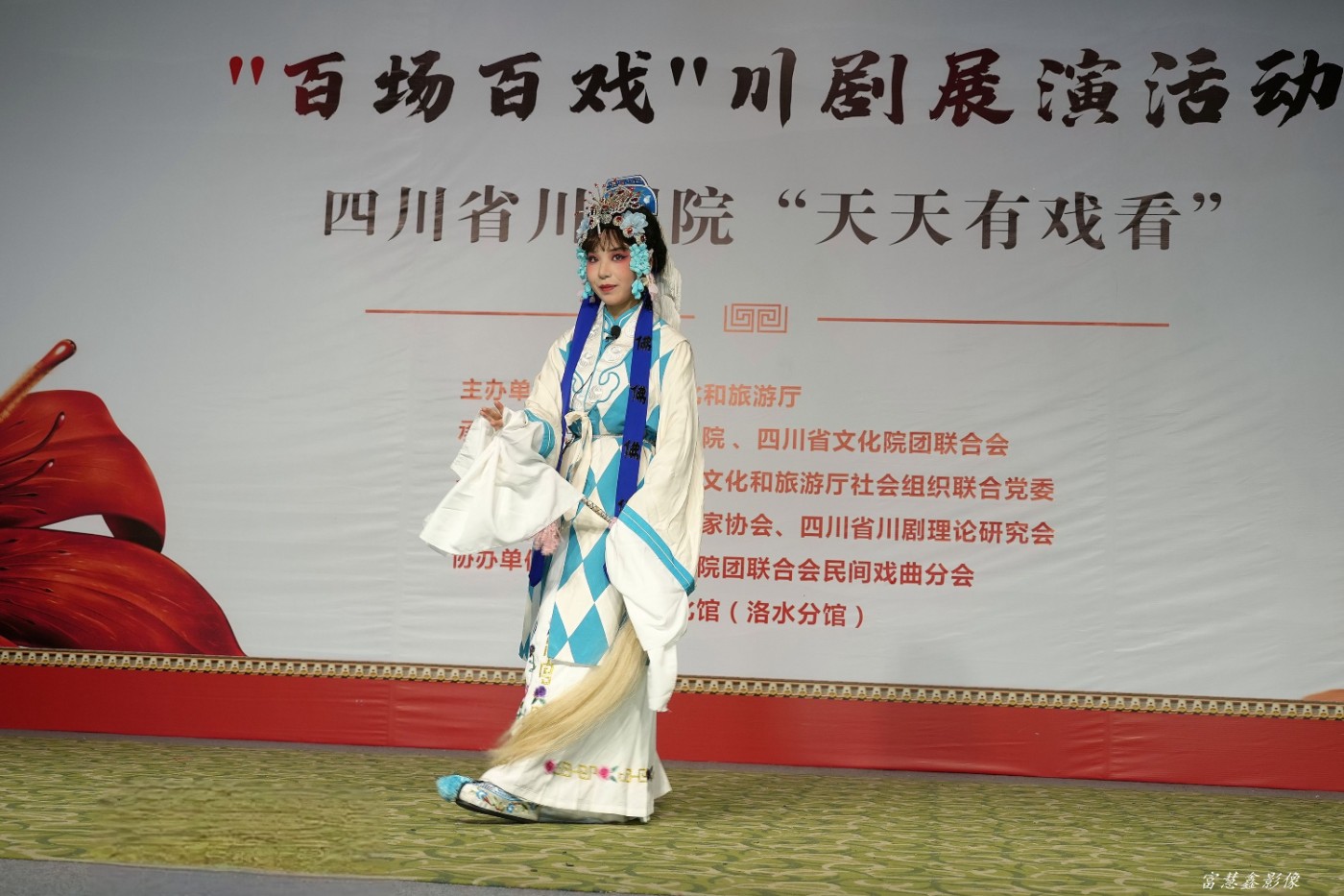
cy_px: 448
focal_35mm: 38
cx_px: 672
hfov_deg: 50.7
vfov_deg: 35.0
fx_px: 1418
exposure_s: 1/160
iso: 320
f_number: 4
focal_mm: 38
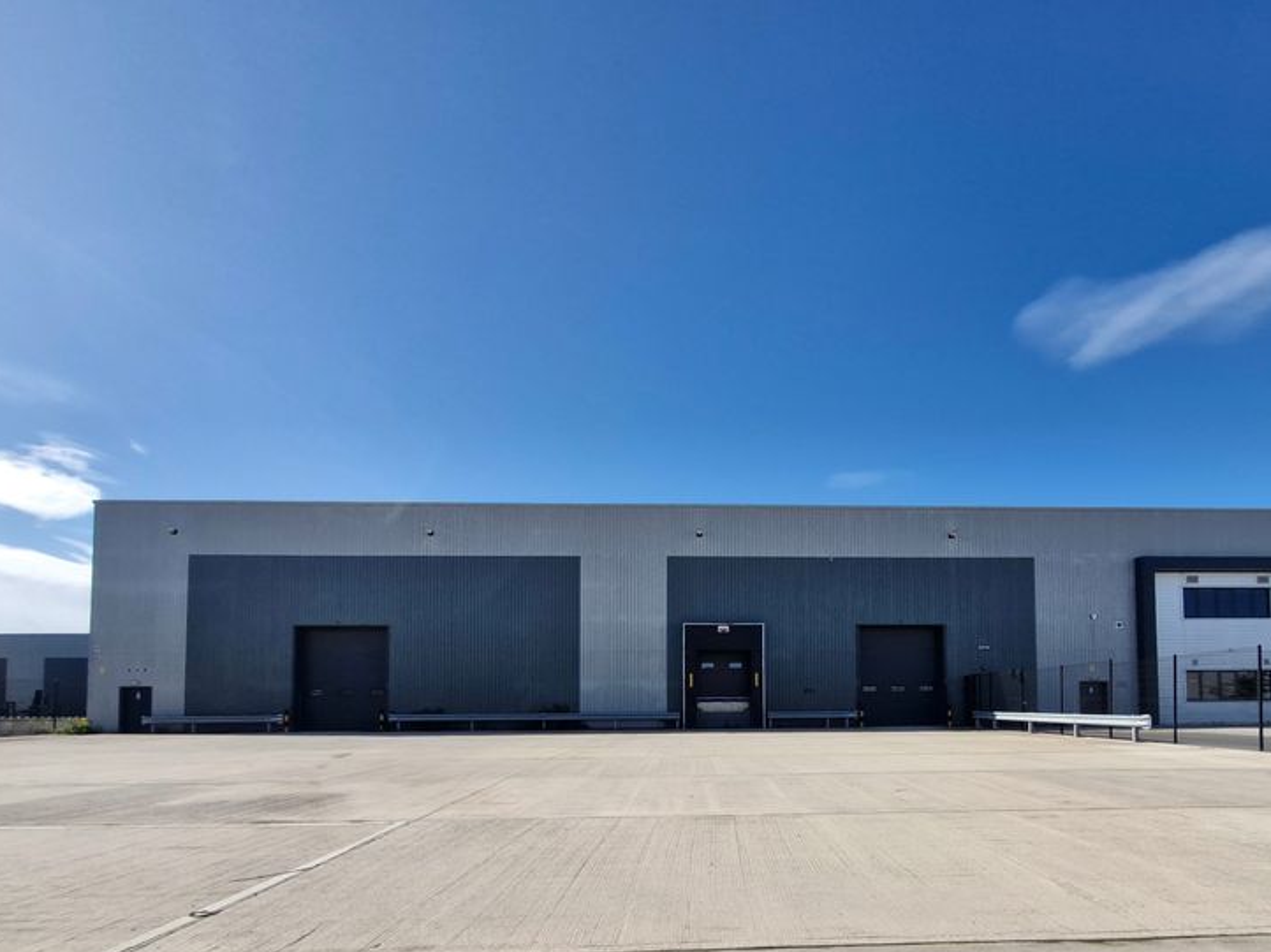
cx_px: 713
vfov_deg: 62.9
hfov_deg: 81.4
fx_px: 734
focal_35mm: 20
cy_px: 691
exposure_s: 1/1780
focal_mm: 1.74
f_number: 2.2
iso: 50
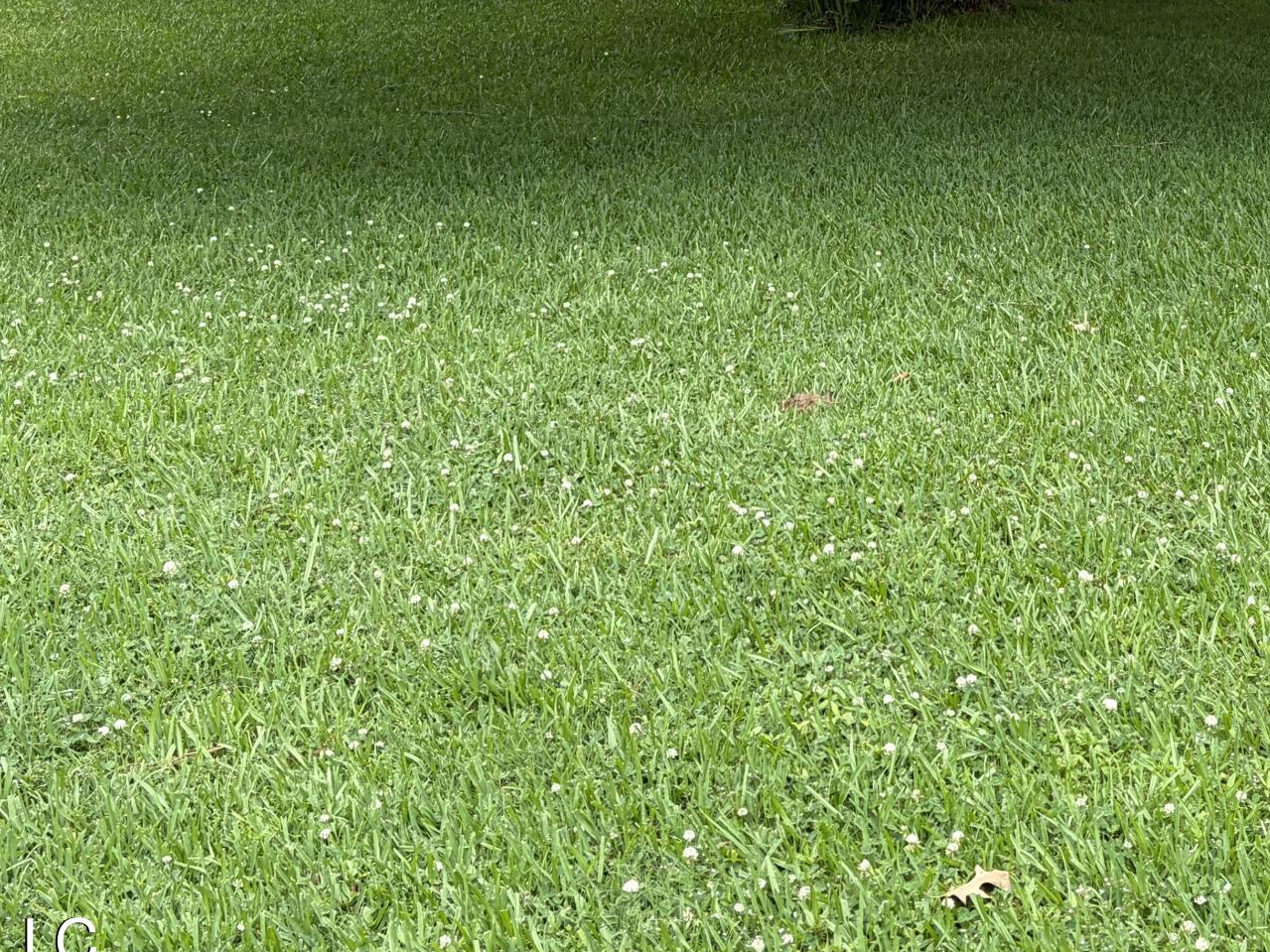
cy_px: -72
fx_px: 2238
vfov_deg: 22.7
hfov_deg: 31.2
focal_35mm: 61
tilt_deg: -4.3
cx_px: 926
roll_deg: +0.4
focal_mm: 5.96
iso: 50
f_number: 1.6
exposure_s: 1/731
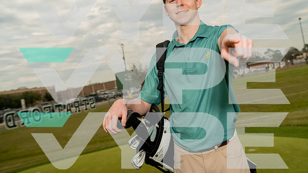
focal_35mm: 39
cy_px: 76
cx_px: 154
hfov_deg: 51.6
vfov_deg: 30.4
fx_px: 318
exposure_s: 1/250
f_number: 4.5
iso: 250
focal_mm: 37
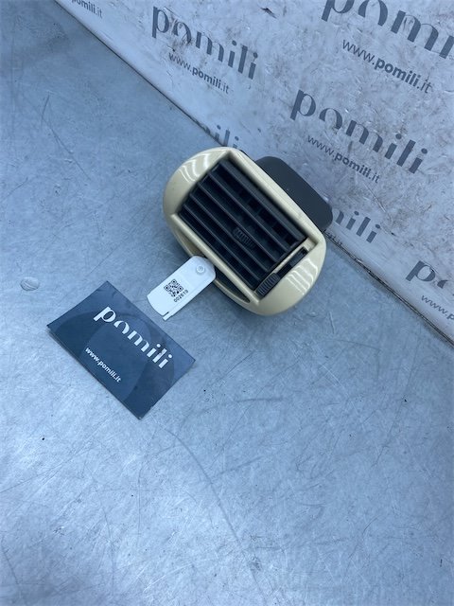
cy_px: 303
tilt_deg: -58.1
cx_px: 227
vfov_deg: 67.3
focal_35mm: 26
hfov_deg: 53.1
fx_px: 455
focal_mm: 4.25
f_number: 1.8
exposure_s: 1/1082
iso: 32
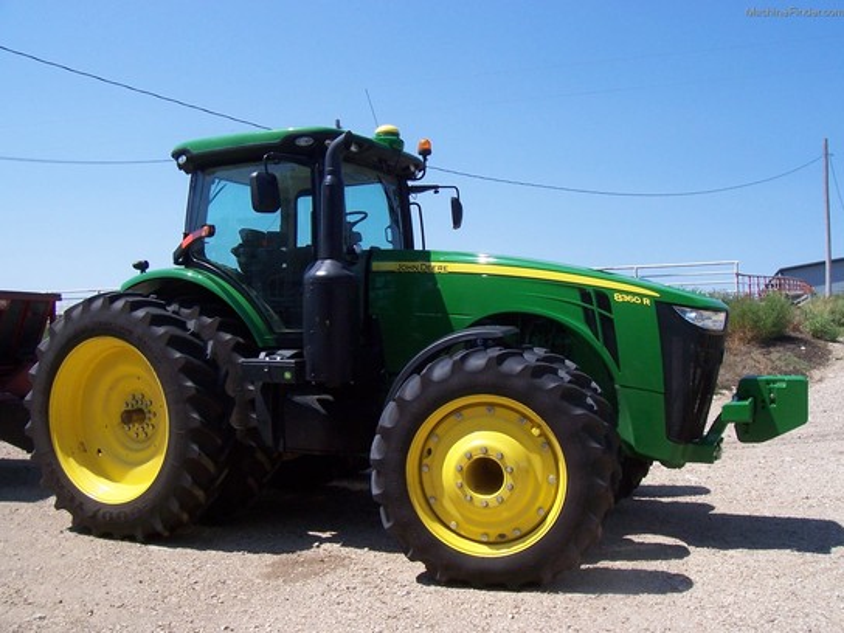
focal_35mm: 34
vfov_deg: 41.8
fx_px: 829
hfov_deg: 54.0
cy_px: 316
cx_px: 422
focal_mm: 5.6
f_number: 5.6
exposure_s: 1/500
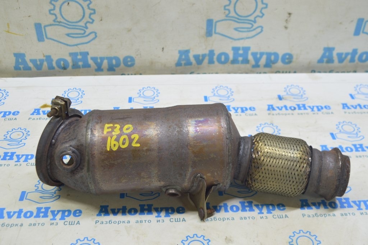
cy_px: 122
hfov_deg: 45.0
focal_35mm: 44
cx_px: 184
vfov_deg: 30.8
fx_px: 444
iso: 400
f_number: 5.6
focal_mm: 29
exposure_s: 1/20
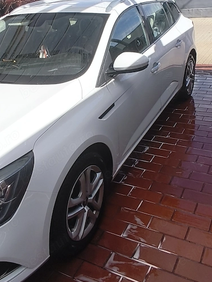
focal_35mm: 37
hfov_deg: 38.7
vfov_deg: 49.1
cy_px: 90
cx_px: 101
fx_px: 302
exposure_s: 1/1961
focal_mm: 1.65
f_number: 2.2
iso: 50
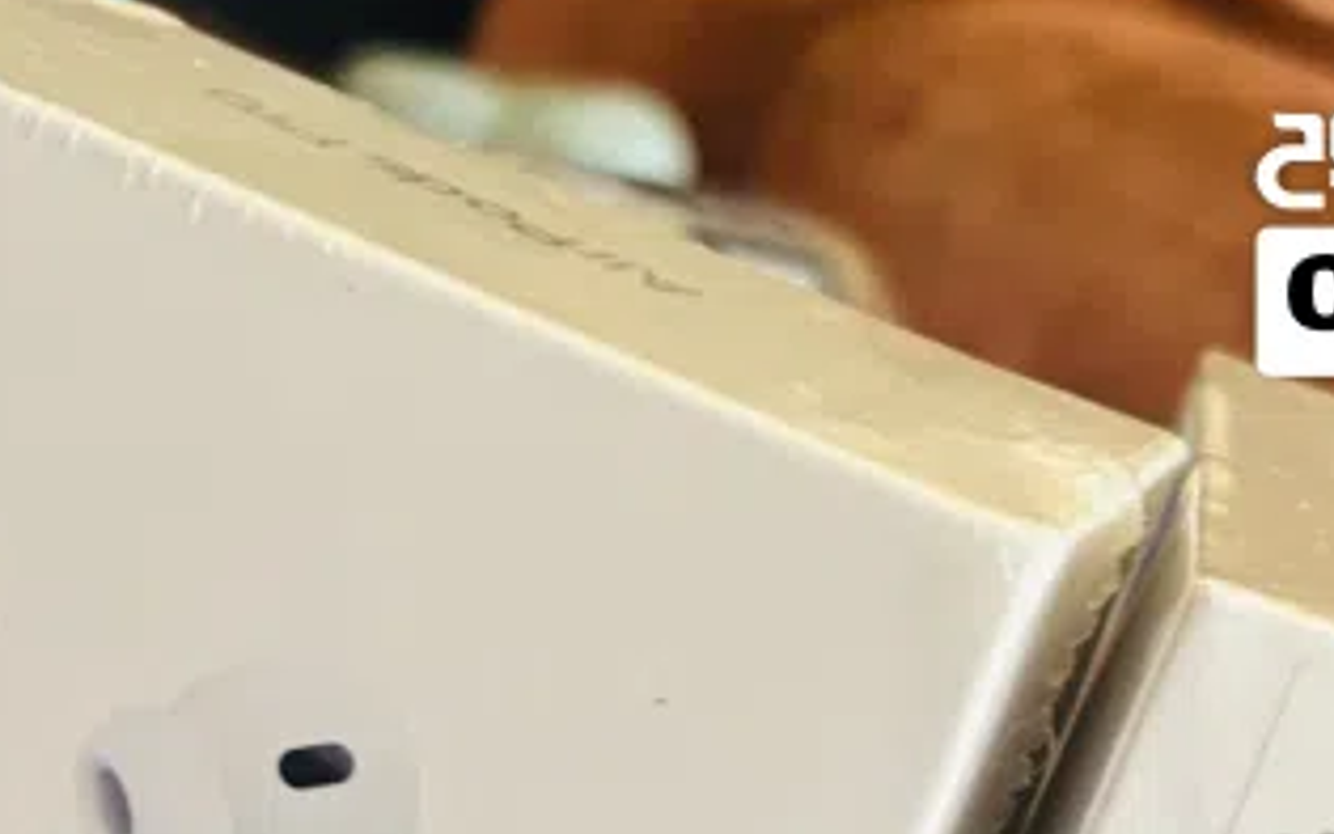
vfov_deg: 21.6
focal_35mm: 56
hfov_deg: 36.3
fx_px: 2036
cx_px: 618
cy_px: 986
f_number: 1.5
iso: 400
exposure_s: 1/60
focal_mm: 5.7
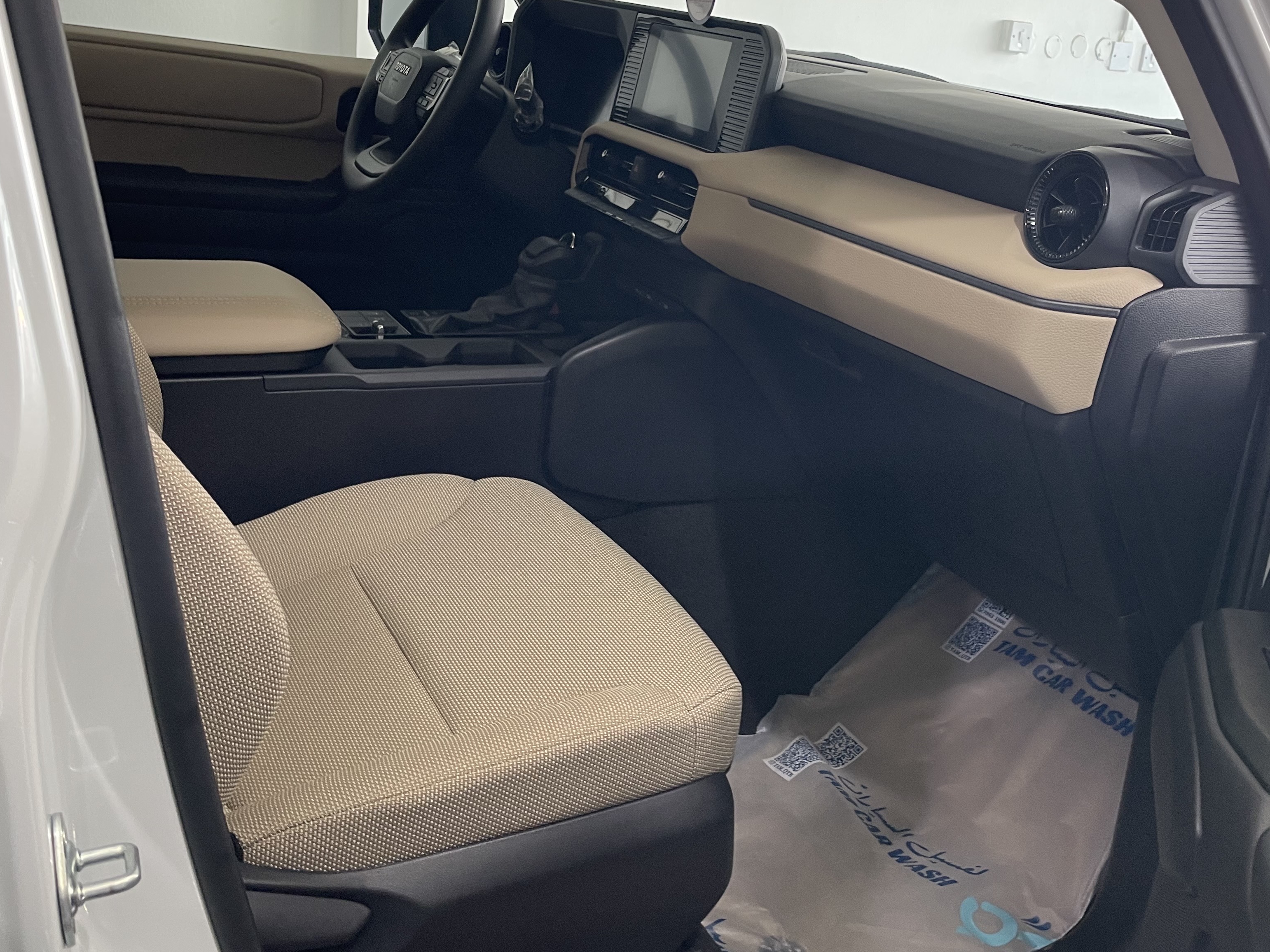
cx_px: 730
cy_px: 376
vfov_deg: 41.6
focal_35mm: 34
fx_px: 1247
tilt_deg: -16.6
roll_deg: -6.1
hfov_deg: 53.7
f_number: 1.6
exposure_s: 1/50
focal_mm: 4.2
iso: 80
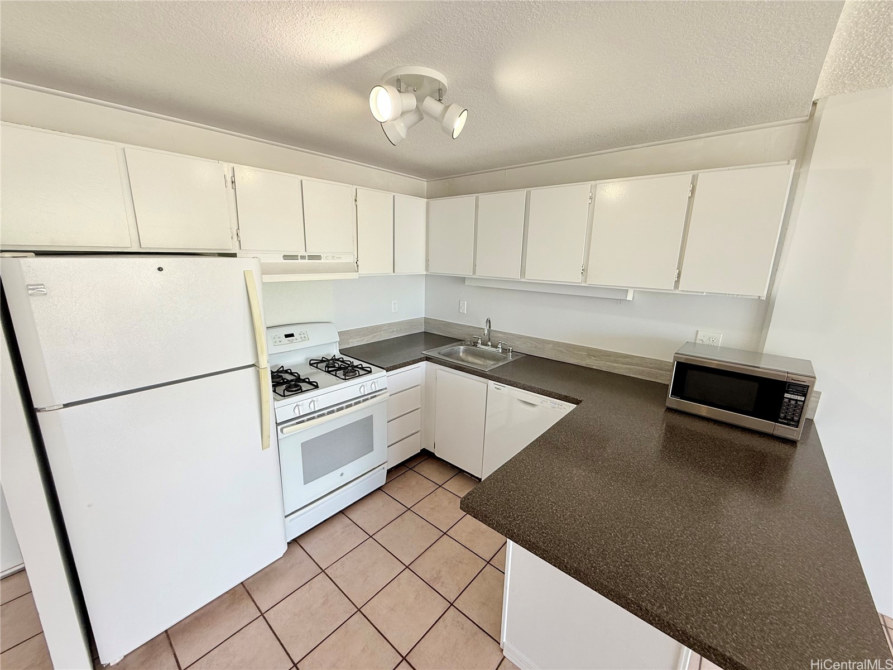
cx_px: 446
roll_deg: -2.3
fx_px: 361
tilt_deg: -13.1
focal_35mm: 14
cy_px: 335
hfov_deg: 102.1
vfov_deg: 85.7
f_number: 2.2
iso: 50
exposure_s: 1/120
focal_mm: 2.22
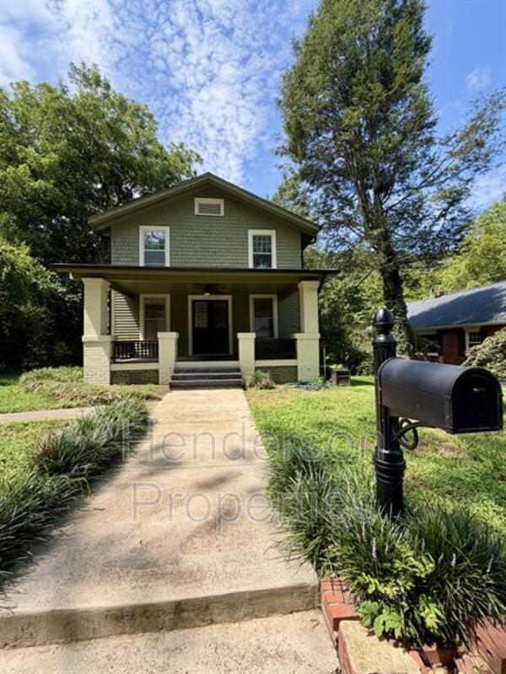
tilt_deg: +5.0
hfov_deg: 85.7
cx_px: 253
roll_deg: +0.5
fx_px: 273
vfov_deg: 102.1
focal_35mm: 14
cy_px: 337
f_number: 2.2
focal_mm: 2.22
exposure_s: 1/760
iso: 40
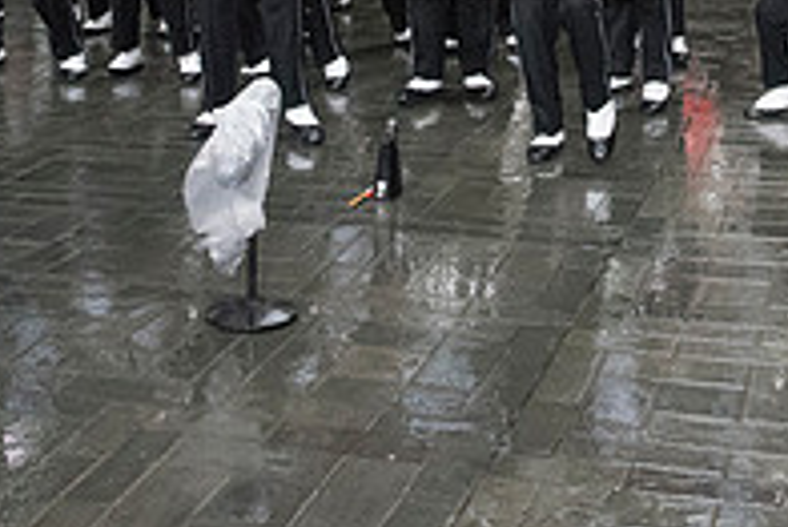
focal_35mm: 71
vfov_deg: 17.7
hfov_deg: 28.2
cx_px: 527
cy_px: -195
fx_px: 1555
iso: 10000
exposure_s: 1/2500
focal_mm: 24
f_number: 2.8
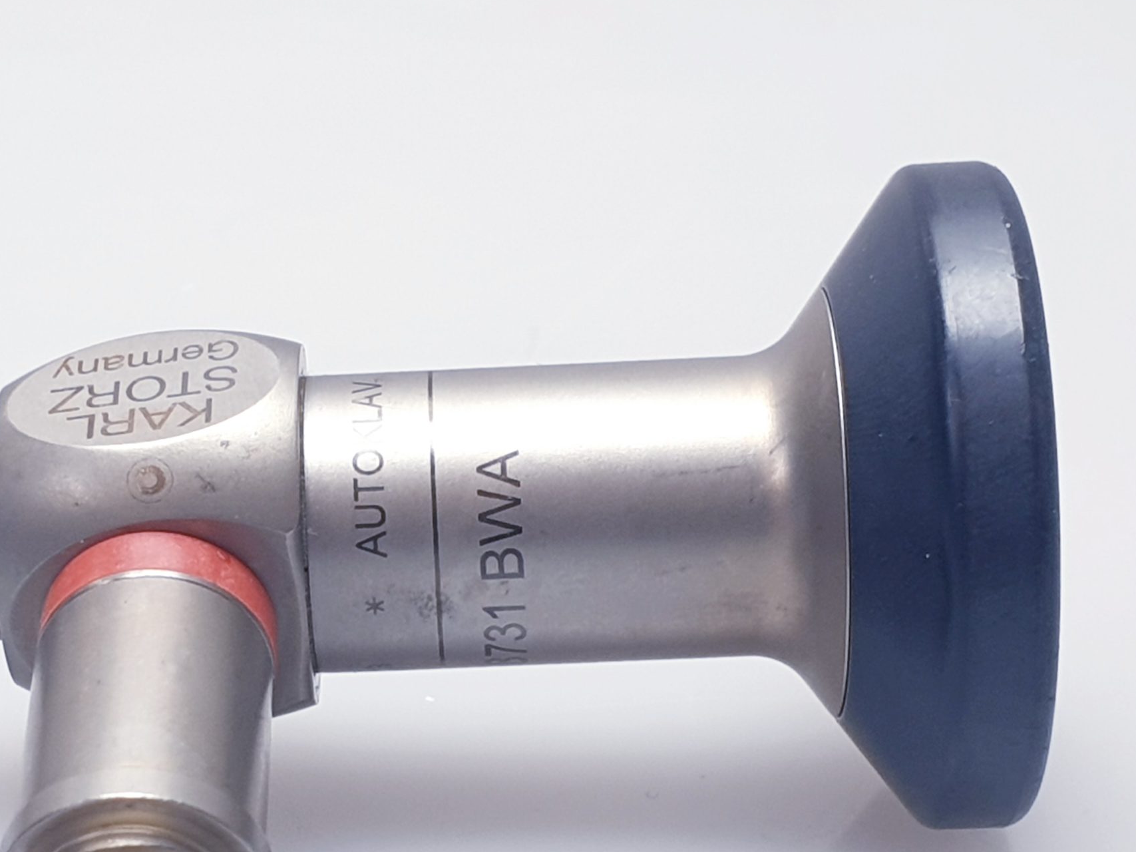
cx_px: 422
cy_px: 576
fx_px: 1280
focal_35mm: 39
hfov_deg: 47.4
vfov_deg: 36.4
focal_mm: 4.3
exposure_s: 1/50
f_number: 2.4
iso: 50
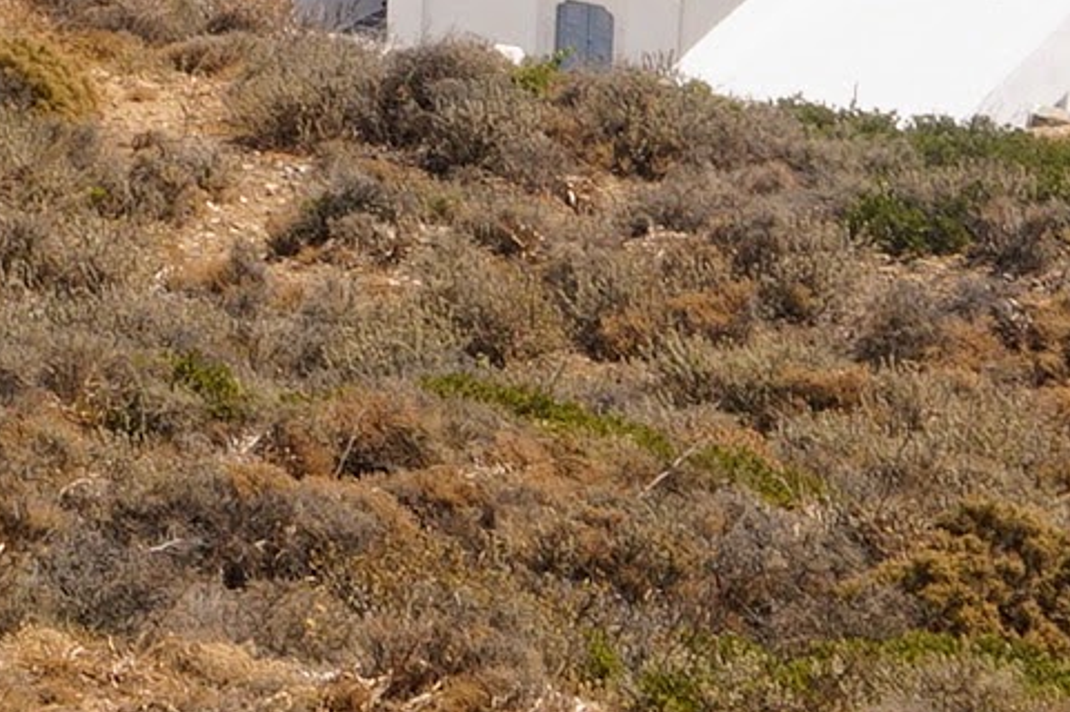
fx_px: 8371
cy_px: -1108
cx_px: -296
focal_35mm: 282
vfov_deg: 4.7
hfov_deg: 7.2
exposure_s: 1/100
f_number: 14
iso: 100
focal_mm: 33
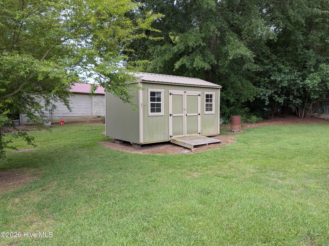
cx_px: 164
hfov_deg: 71.6
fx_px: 228
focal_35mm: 24
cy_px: 123
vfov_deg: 56.8
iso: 28
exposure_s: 1/262
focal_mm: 4.53
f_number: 1.7
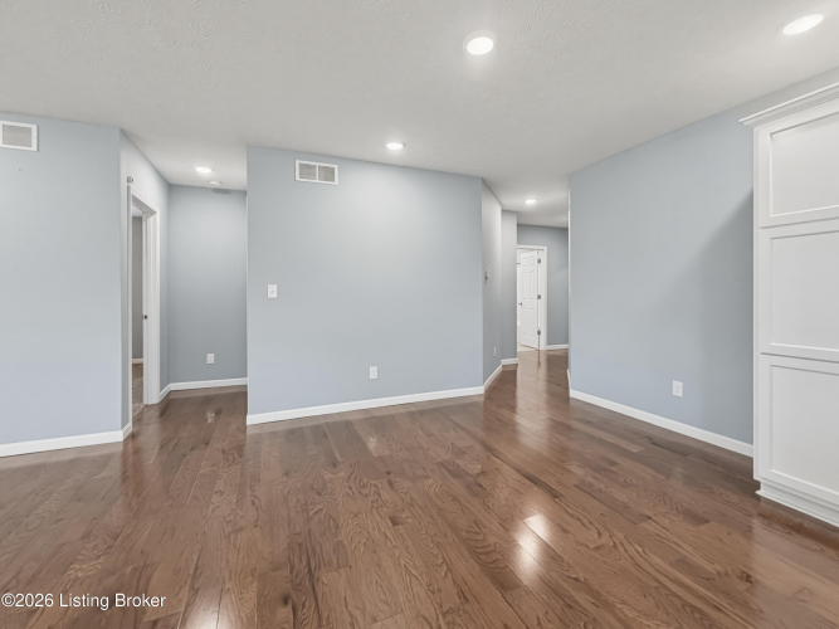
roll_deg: -1.2
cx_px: 420
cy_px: 314
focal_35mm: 14
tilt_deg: -3.3
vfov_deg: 85.7
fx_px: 339
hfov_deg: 102.1
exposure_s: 1/60
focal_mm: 2.2
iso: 160
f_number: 2.2
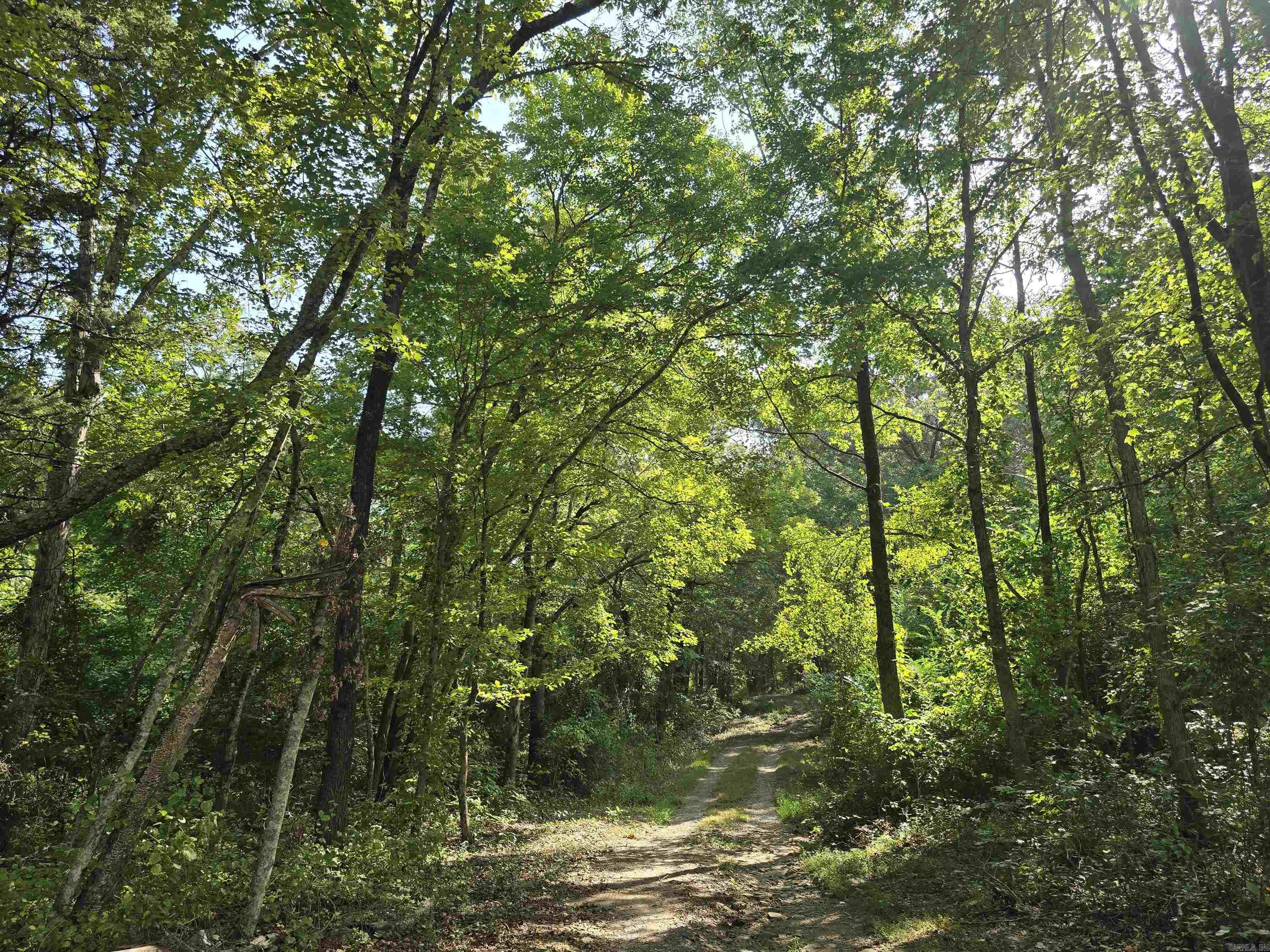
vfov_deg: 58.9
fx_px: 844
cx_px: 635
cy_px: 476
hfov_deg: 73.9
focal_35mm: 23
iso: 12
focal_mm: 6.3
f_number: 1.7
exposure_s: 1/180
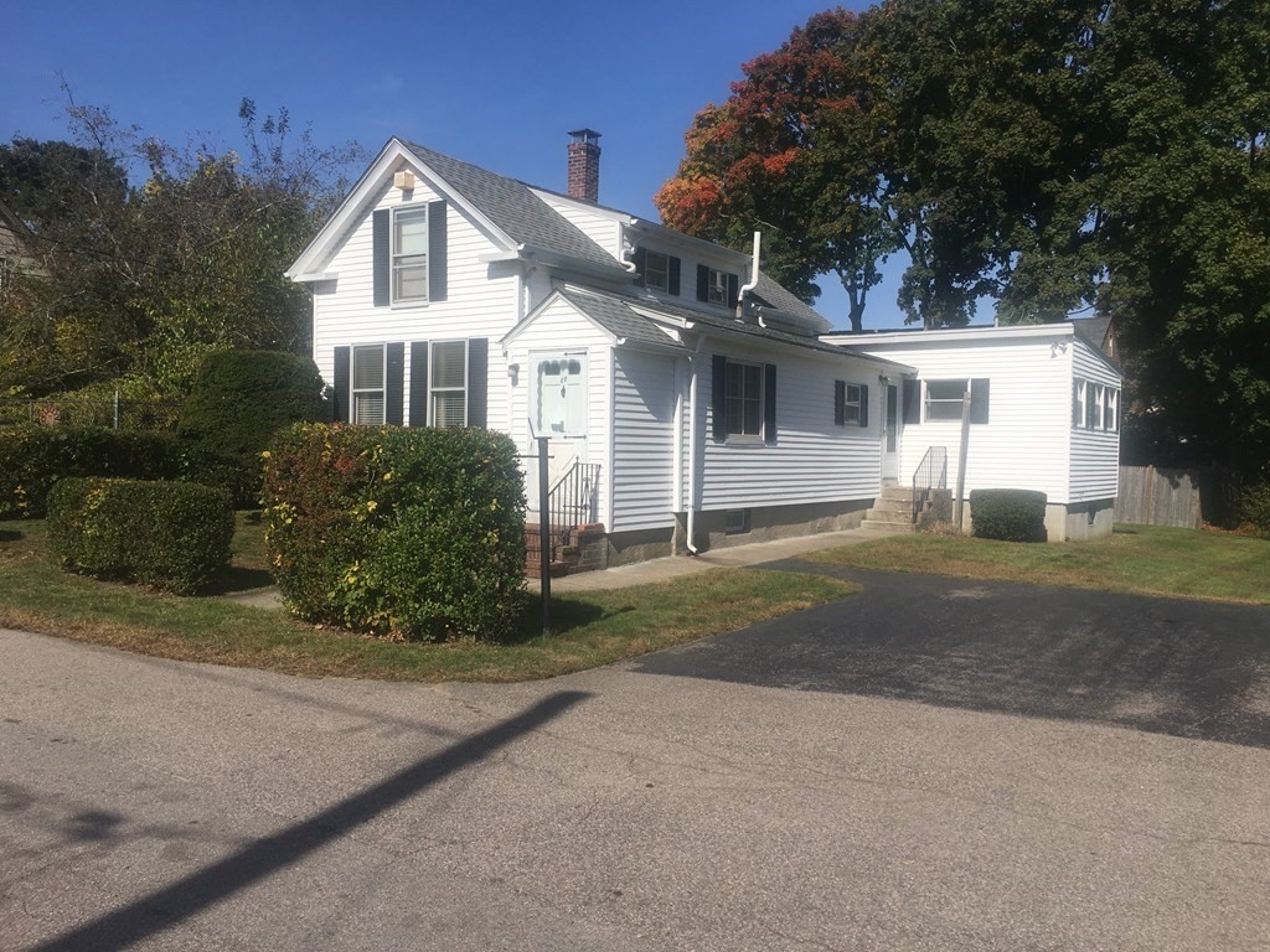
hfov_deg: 61.7
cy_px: 476
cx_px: 635
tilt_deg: +0.3
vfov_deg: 48.2
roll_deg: -1.5
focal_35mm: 29
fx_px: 1064
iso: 25
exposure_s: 1/2747
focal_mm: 4.15
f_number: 2.2
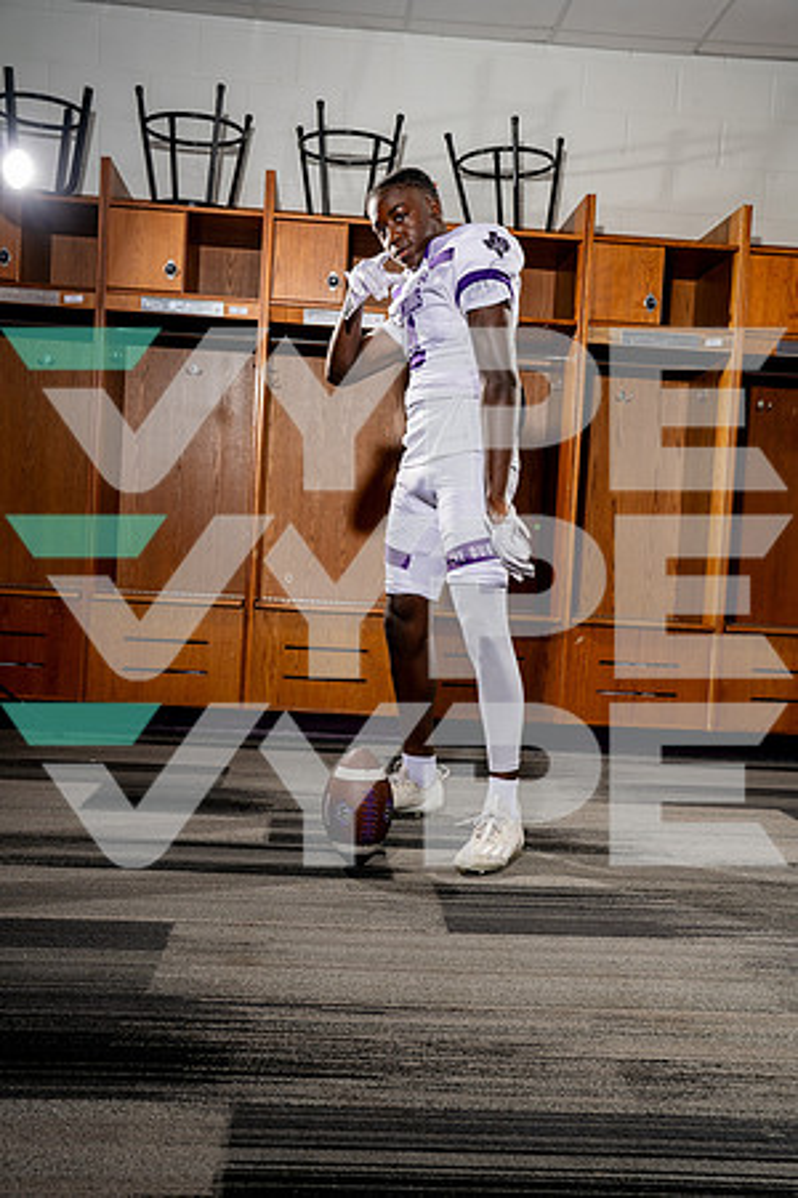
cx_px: 399
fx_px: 1263
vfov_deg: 50.7
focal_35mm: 38
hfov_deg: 35.1
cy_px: 599
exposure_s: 1/250
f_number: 5.6
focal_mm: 38
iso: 100
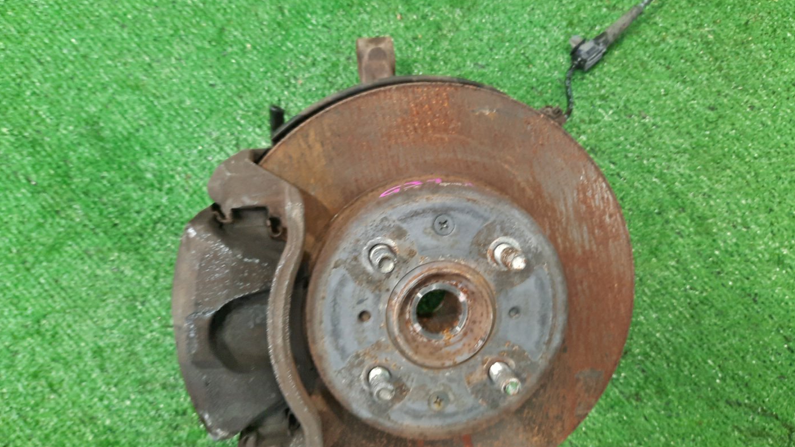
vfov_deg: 41.5
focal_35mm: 28
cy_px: 242
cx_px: 397
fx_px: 590
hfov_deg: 67.9
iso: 287
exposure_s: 1/33
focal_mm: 4.6
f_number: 2
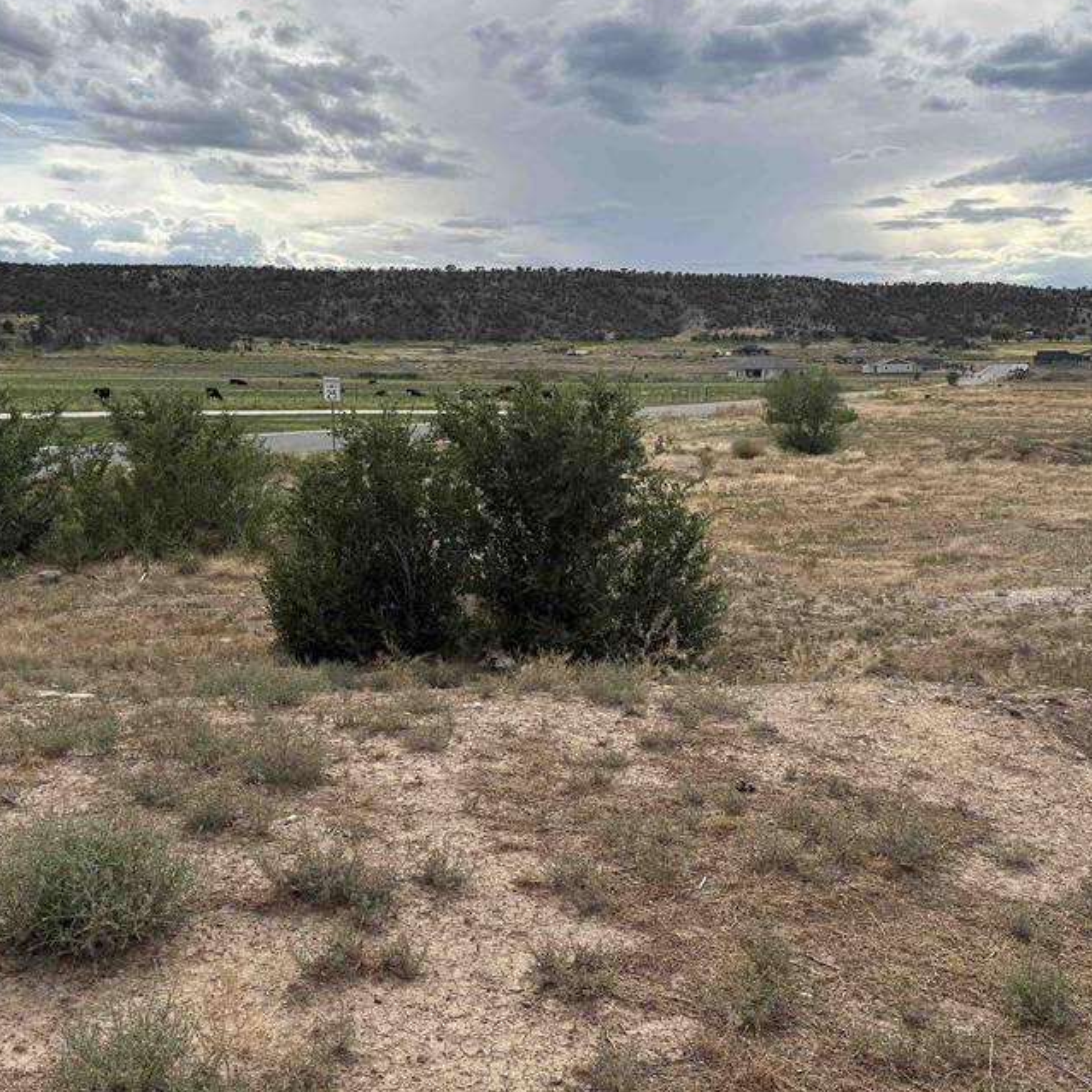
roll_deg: +1.8
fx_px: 1213
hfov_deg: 48.4
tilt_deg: -9.1
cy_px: 574
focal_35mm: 34
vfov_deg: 48.4
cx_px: 537
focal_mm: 6.76
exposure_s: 1/4405
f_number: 1.78
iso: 80
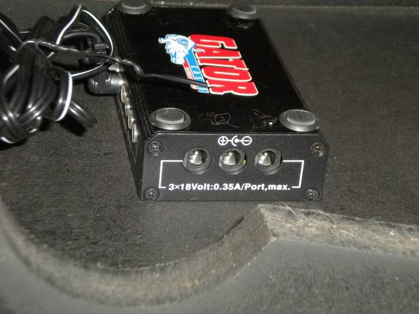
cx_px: 210
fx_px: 1380
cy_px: 157
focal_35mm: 114
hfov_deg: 17.3
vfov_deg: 13.0
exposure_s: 1/125
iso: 170
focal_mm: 18.9
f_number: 5.9
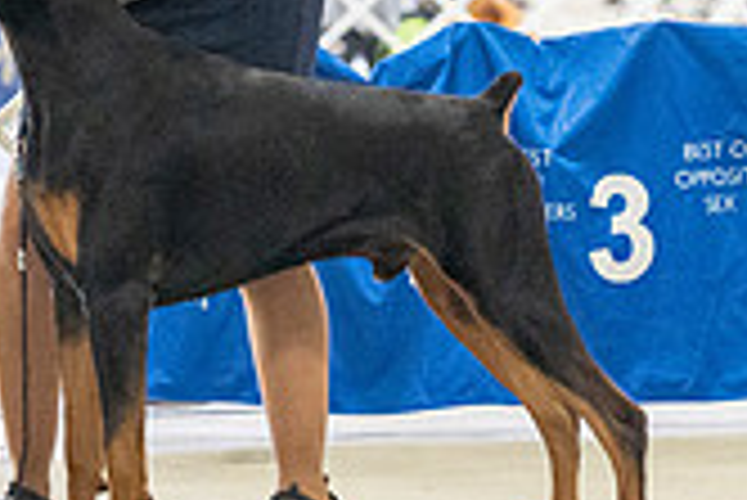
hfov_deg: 5.0
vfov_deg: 3.3
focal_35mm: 413
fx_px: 8577
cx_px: -22
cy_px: -110
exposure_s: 1/320
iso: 6400
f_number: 3.5
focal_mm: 118
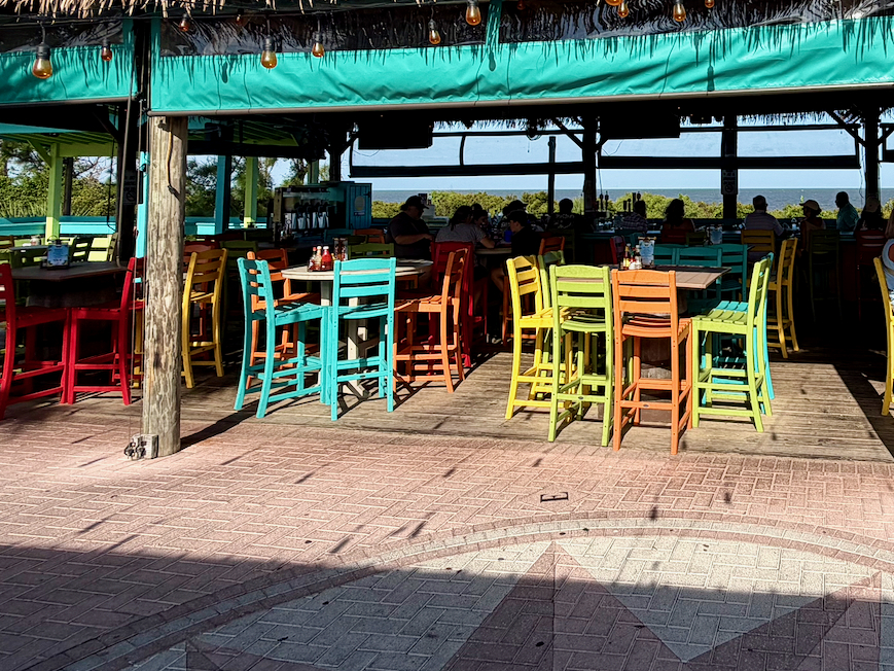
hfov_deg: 57.2
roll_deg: +0.8
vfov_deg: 45.9
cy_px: 138
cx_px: 712
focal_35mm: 29
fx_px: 749
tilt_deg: +3.0
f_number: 2.2
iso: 25
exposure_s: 1/770
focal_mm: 2.22
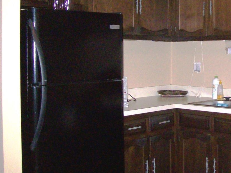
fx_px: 420
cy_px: 50
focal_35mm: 63
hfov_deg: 29.9
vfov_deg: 23.1
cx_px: 192
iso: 200
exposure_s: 1/64
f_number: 2.7
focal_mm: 6
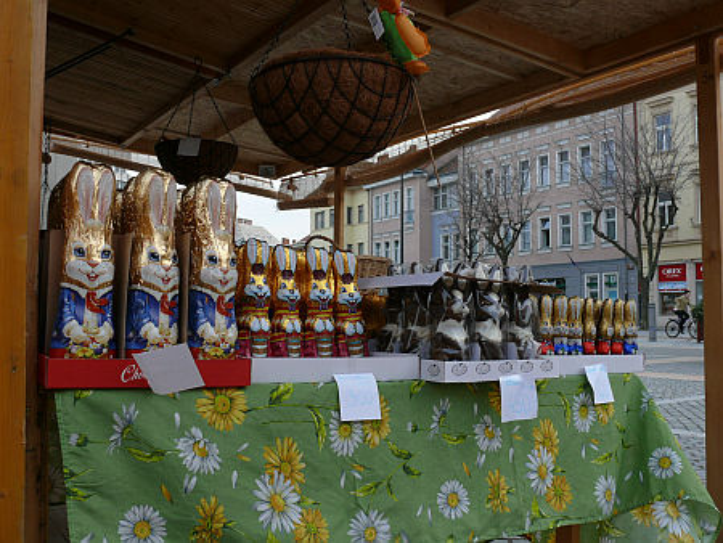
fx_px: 773
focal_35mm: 37
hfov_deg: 50.1
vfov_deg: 38.7
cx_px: 362
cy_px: 272
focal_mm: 7.8
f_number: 4
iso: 100
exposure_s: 1/200
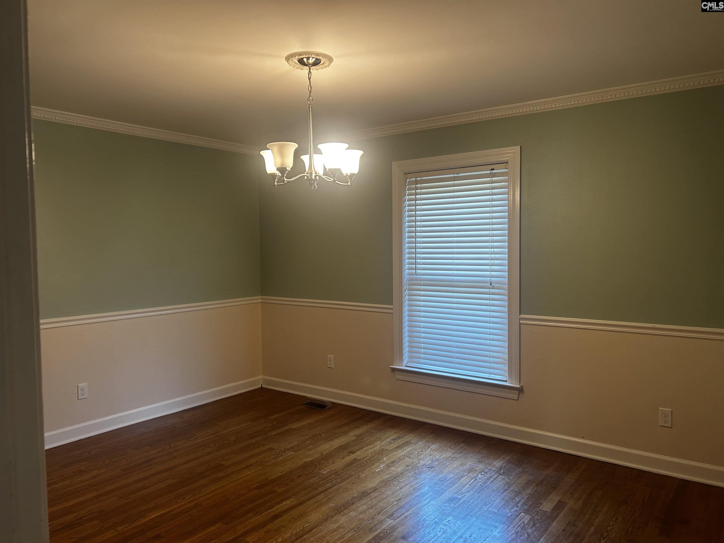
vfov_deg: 53.1
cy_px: 272
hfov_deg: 67.3
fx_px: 544
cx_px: 362
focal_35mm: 26
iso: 80
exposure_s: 1/60
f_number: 1.5
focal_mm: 5.7
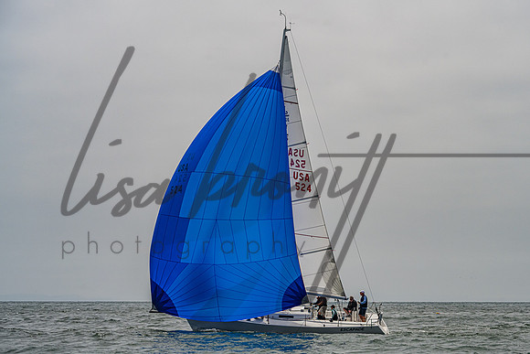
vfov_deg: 11.4
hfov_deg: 17.0
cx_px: 299
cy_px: 172
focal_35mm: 121
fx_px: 1775
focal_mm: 105
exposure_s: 1/4000
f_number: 8
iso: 500
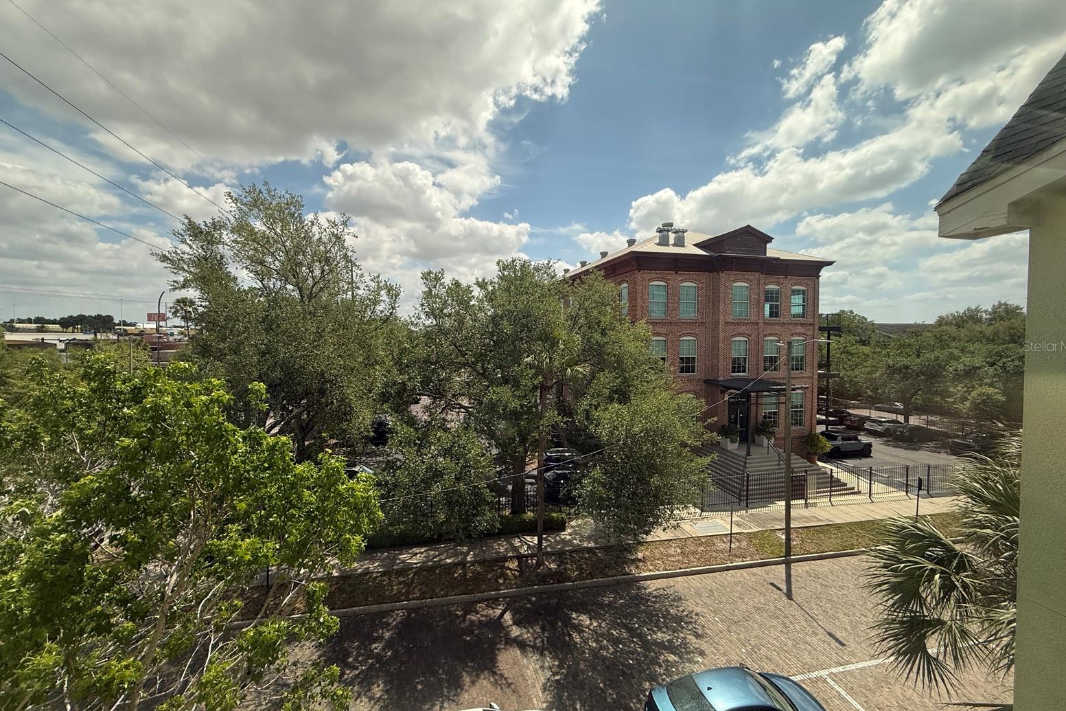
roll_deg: +0.3
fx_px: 444
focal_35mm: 15
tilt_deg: -1.5
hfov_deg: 100.4
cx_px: 538
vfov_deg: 77.3
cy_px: 346
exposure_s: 1/1572
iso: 50
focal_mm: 2.22
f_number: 2.2
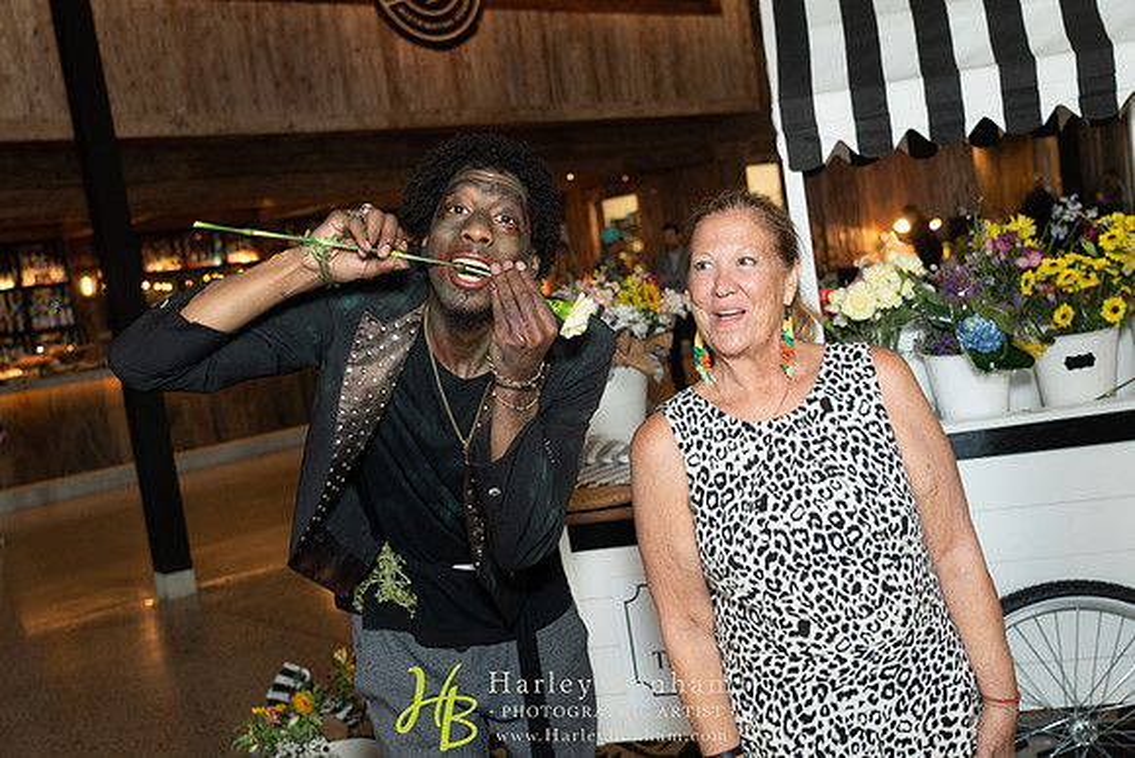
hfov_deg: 53.1
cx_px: 568
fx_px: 1135
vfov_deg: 36.9
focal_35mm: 36
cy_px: 379
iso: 1600
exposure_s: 1/100
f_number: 4
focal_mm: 36
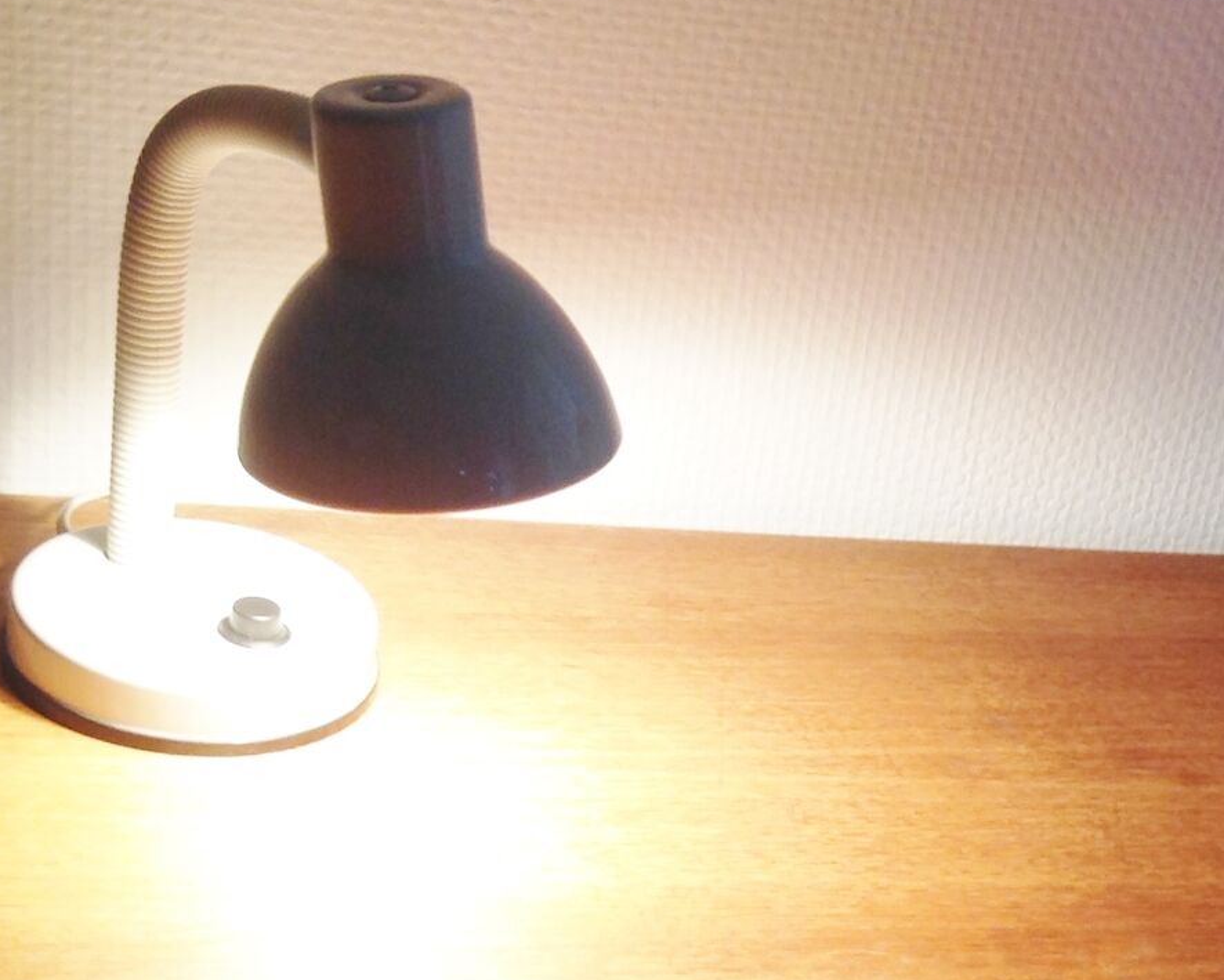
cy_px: 923
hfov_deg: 24.0
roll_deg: -15.3
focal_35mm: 77
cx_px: 1127
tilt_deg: -32.5
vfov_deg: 19.5
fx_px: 2790
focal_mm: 4.28
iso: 50
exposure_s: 1/17
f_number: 2.4
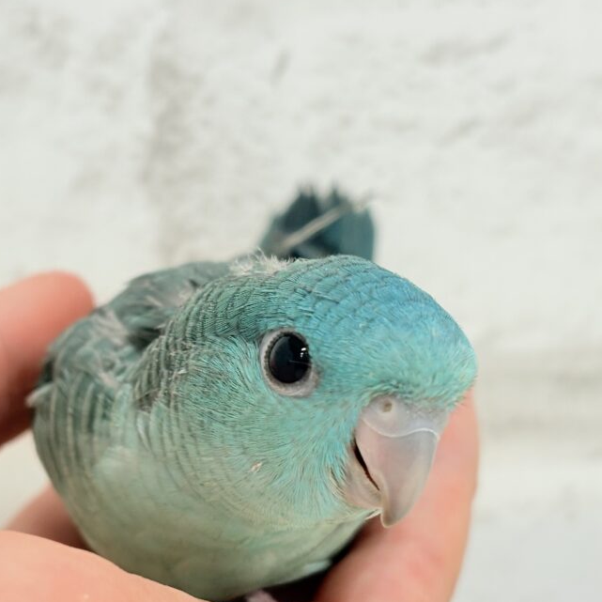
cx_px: 196
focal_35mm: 86
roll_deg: -1.8
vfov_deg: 20.1
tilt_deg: -7.7
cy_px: 384
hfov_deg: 20.1
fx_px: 1692
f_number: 1.6
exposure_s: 1/50
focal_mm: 5.96
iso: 40
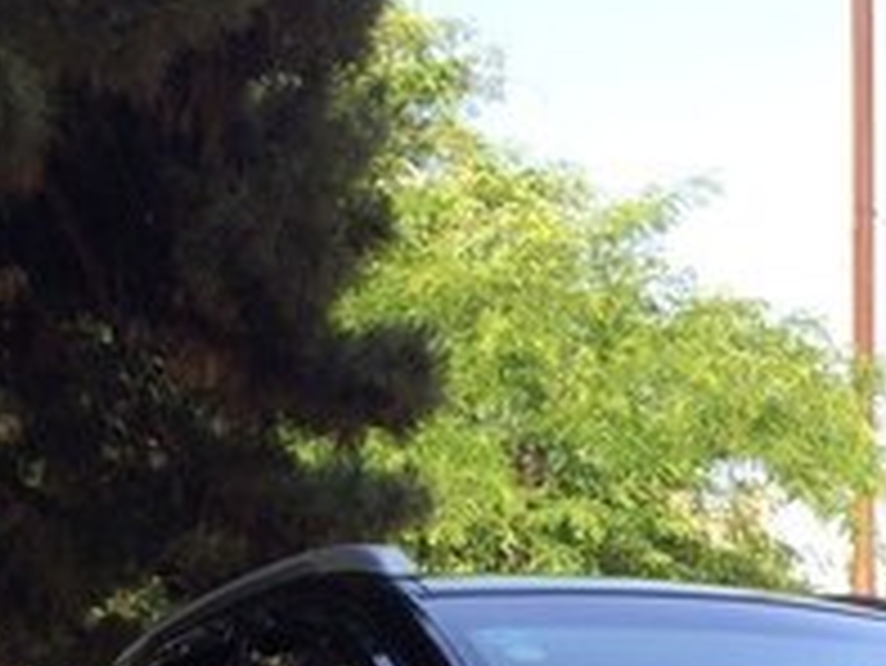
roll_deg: +4.2
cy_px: 1058
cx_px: 522
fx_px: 1870
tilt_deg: -4.7
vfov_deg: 17.7
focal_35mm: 73
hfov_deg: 26.6
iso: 32
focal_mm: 4.15
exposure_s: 1/419
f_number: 2.2
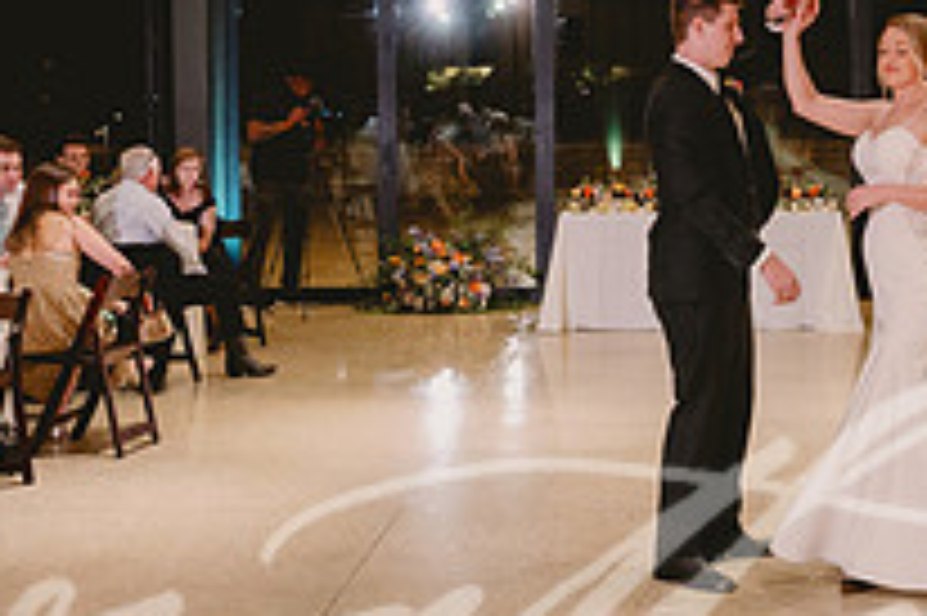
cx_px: 733
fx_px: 1878
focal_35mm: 73
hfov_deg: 27.2
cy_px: 190
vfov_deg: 18.6
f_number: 2.8
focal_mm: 24
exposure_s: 1/160
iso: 1250
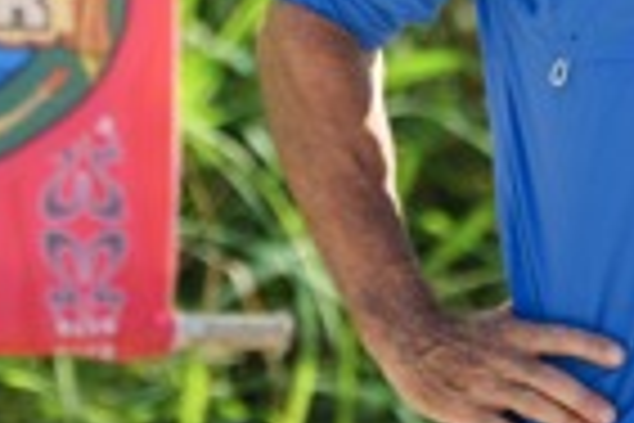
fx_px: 22681
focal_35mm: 1288
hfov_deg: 1.6
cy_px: -110
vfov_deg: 1.1
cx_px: 396
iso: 1600
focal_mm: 364
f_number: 5.6
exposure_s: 1/800
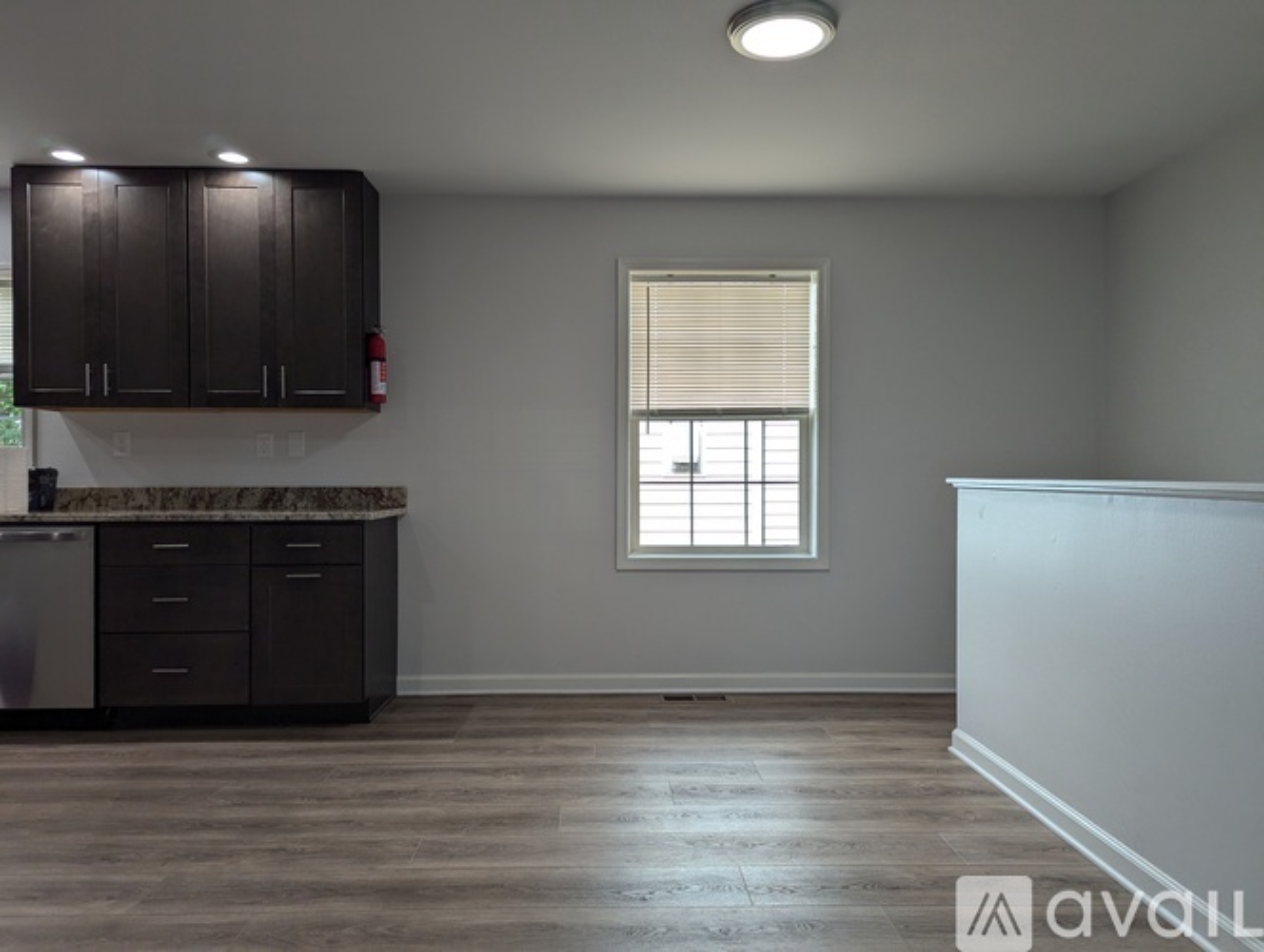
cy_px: 476
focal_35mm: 24
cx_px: 632
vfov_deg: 56.9
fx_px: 878
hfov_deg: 71.5
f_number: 1.85
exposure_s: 1/120
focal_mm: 6.81
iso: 40
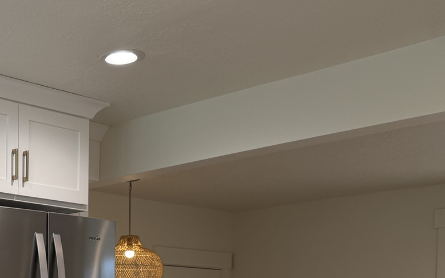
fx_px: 812
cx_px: 10
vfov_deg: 18.0
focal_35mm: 67
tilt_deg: -2.6
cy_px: 373
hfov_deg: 28.9
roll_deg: -0.1
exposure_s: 1/171
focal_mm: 6.76
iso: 64
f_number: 1.78
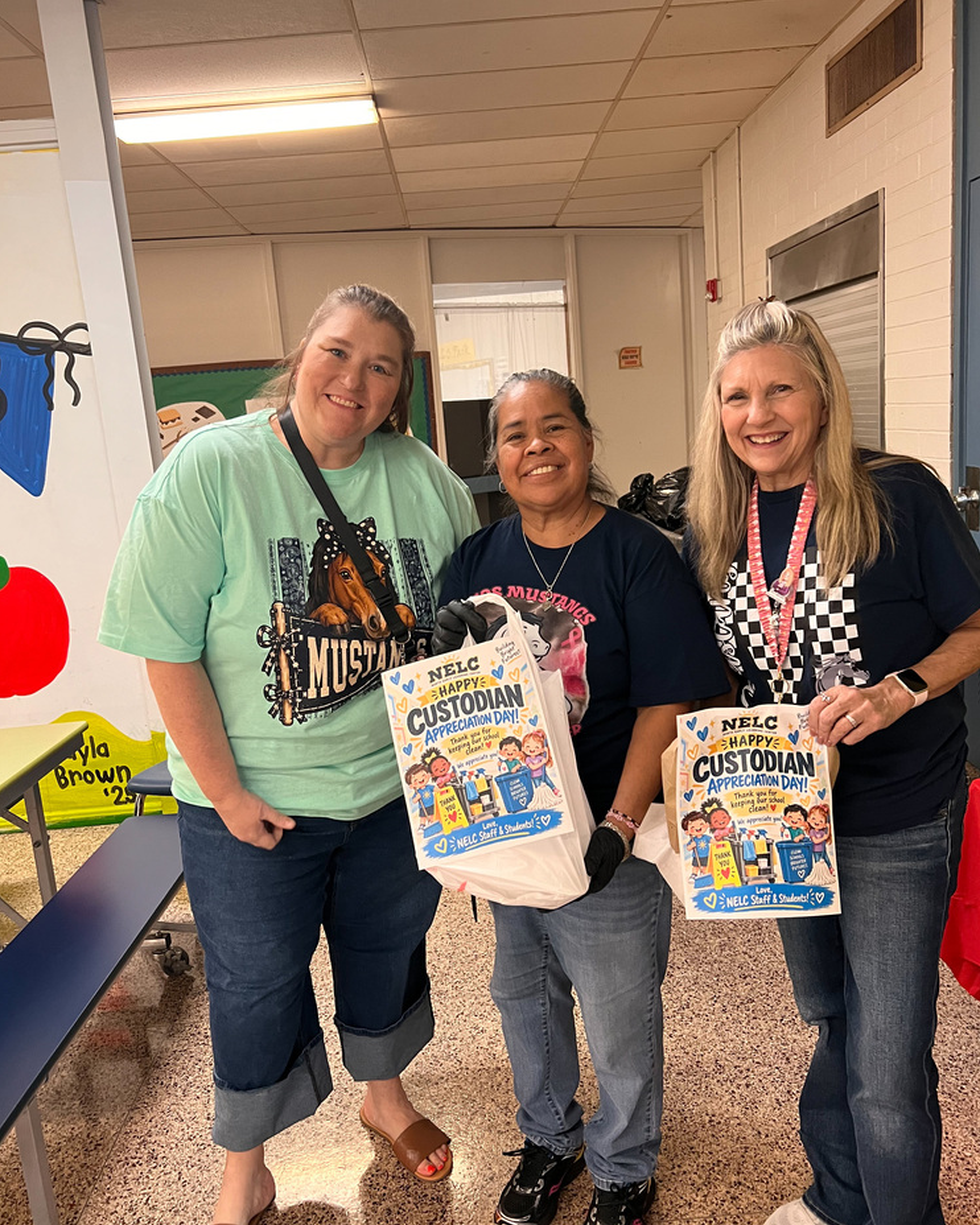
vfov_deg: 62.2
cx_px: 505
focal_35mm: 28
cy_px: 602
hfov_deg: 51.5
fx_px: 1015
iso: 250
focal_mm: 5.7
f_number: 1.5
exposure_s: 1/60
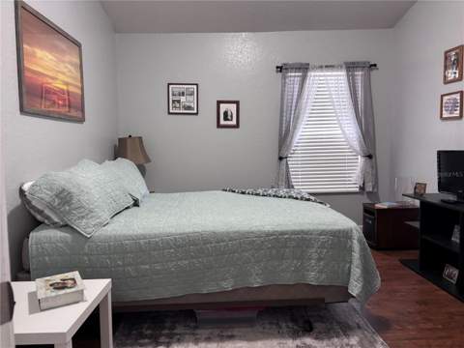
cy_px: 174
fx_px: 349
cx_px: 232
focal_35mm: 26
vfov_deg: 53.1
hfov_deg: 67.3
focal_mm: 5.96
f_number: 1.6
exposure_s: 1/60
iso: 500
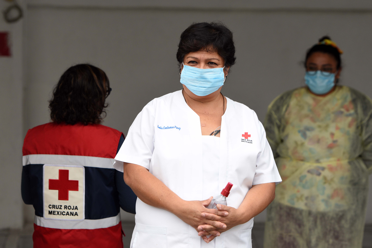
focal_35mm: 183
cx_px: 186
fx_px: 1891
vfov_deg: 7.5
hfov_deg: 11.2
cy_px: 124
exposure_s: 1/1600
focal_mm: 122
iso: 400
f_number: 4
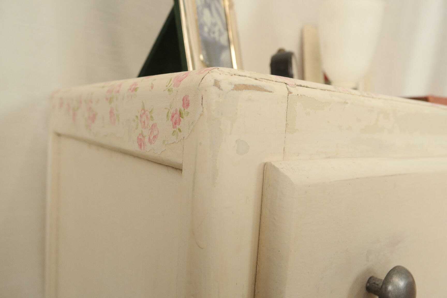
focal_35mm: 30
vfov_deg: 43.6
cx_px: 224
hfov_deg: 61.9
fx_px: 372
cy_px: 149
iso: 400
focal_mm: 20
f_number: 5.6
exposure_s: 1/30
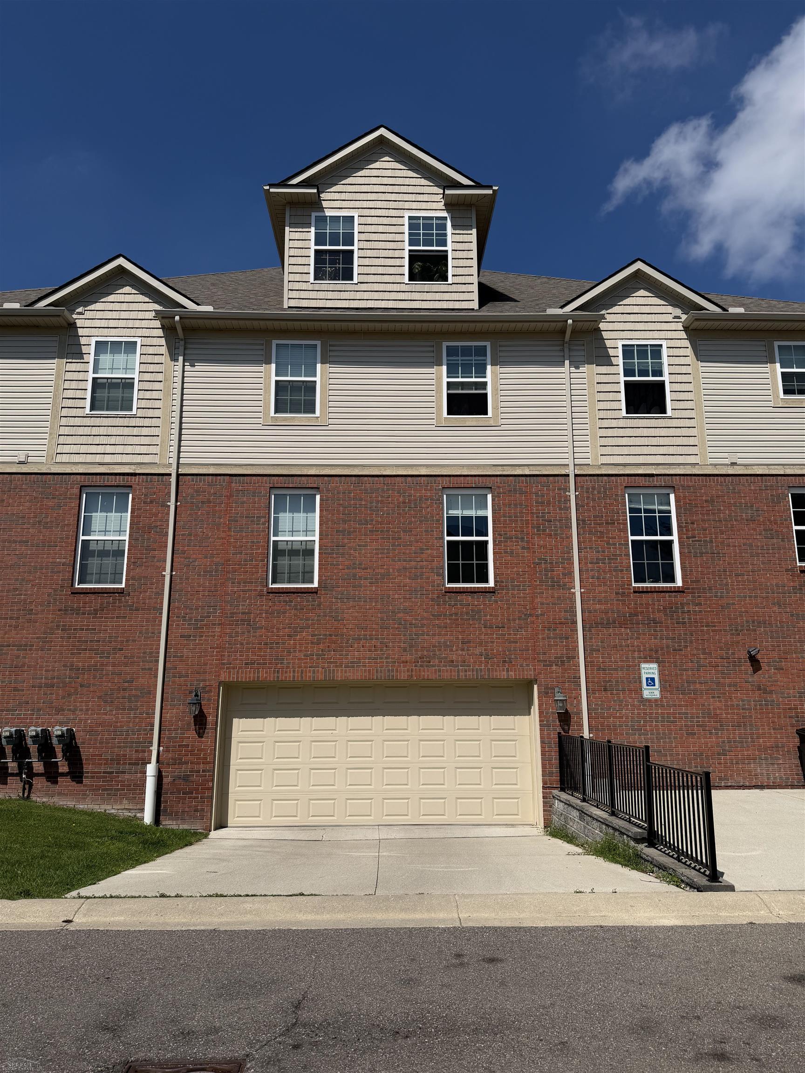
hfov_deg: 56.8
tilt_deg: +12.4
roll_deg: +0.2
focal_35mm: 24
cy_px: 536
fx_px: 744
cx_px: 402
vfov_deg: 71.6
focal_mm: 6.76
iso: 80
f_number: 1.78
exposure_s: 1/9091
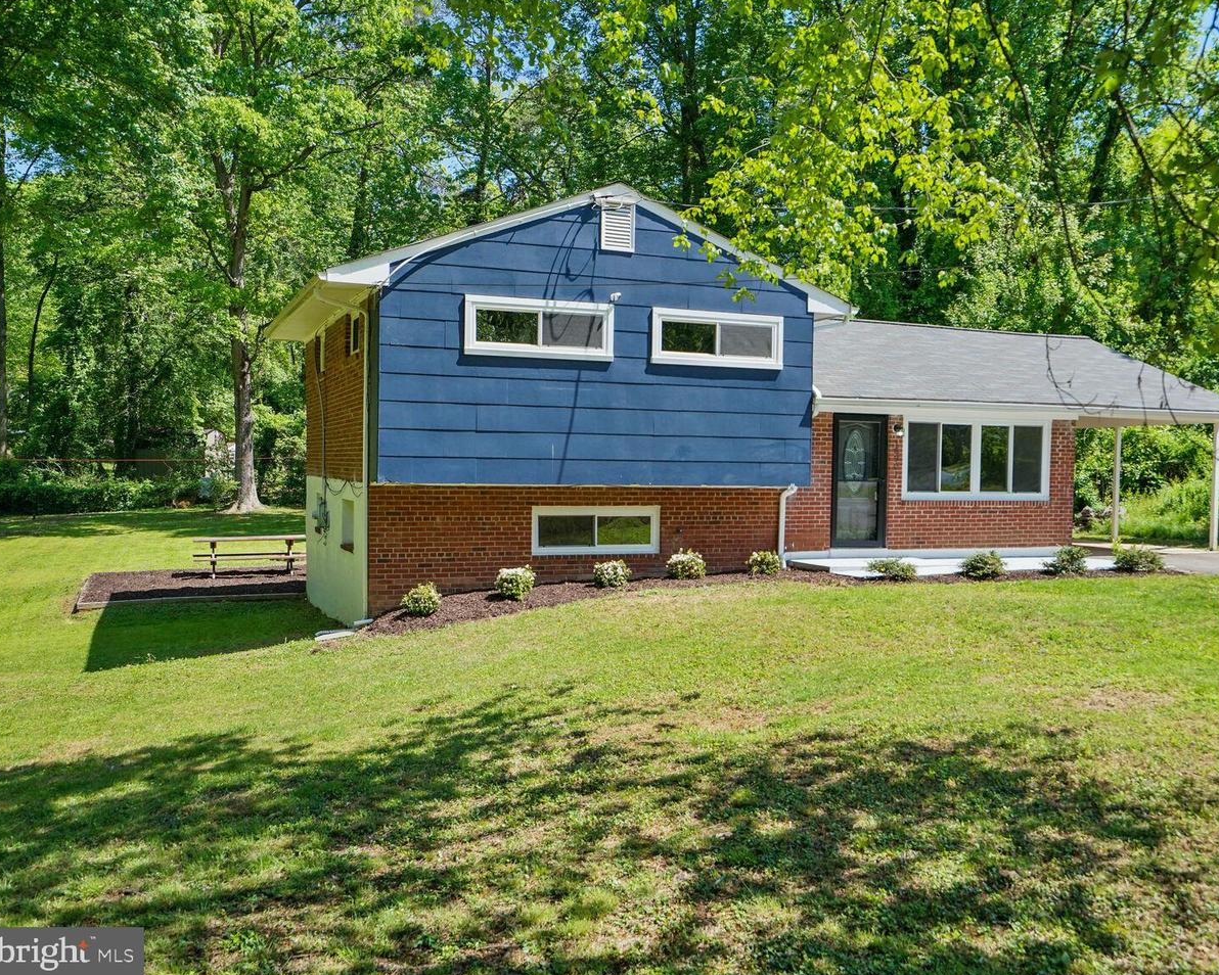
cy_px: 489
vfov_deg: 43.4
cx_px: 721
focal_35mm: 34
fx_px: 1227
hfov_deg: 52.5
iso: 400
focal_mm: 30
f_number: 7.1
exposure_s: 1/800
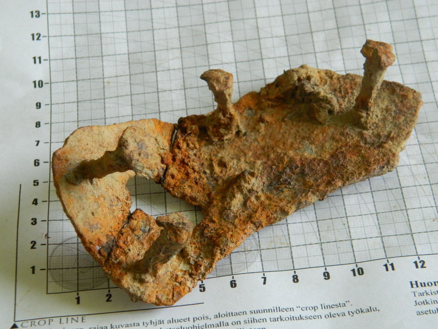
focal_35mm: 103
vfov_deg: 14.4
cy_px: 164
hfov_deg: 19.1
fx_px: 1303
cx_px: 219
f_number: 4.5
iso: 400
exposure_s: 1/60
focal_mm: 18.6
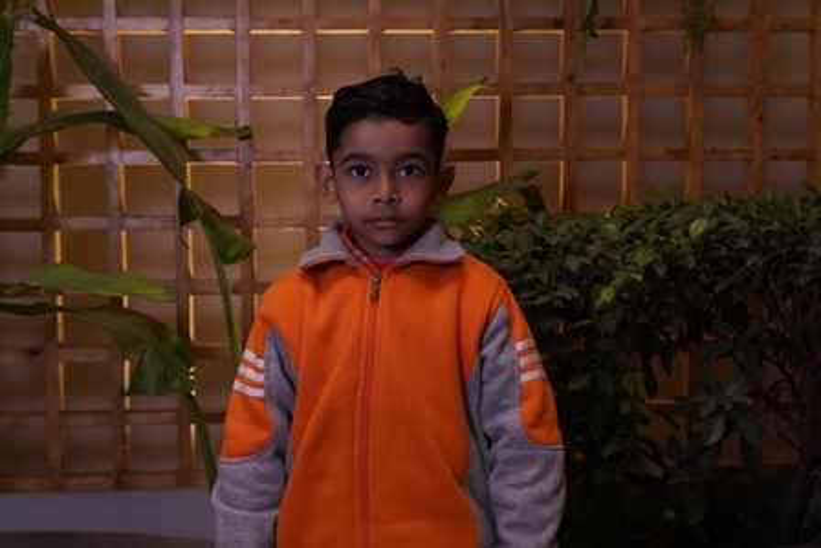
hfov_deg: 36.2
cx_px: 410
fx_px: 1255
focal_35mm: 55
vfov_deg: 24.6
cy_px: 274
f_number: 4.5
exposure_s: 1/125
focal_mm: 37
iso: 400
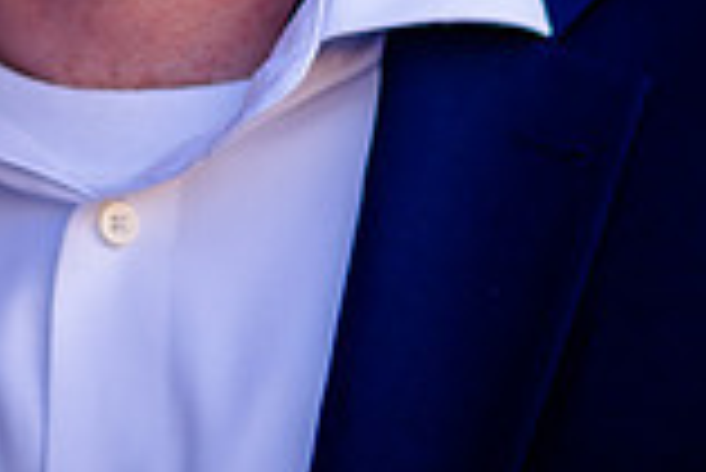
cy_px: -366
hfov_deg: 4.9
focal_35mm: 417
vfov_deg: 3.3
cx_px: 234
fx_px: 8185
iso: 200
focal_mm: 105
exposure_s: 1/320
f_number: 2
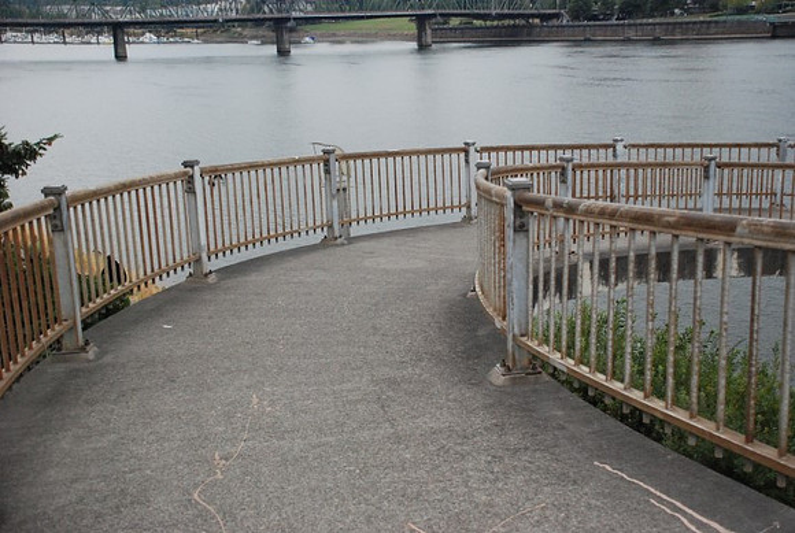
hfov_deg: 42.3
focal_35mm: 46
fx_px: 1029
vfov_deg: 29.1
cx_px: 398
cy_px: 266
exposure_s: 1/4000
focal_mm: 31
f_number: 4.2
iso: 1600
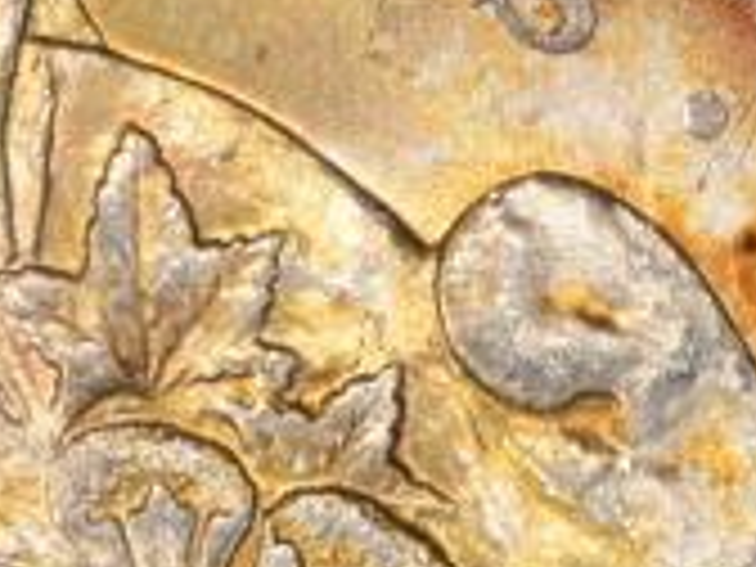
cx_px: -306
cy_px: 932
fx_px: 28042
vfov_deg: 1.2
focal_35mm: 1284
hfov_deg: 1.5
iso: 400
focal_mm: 150
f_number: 10
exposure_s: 1/25
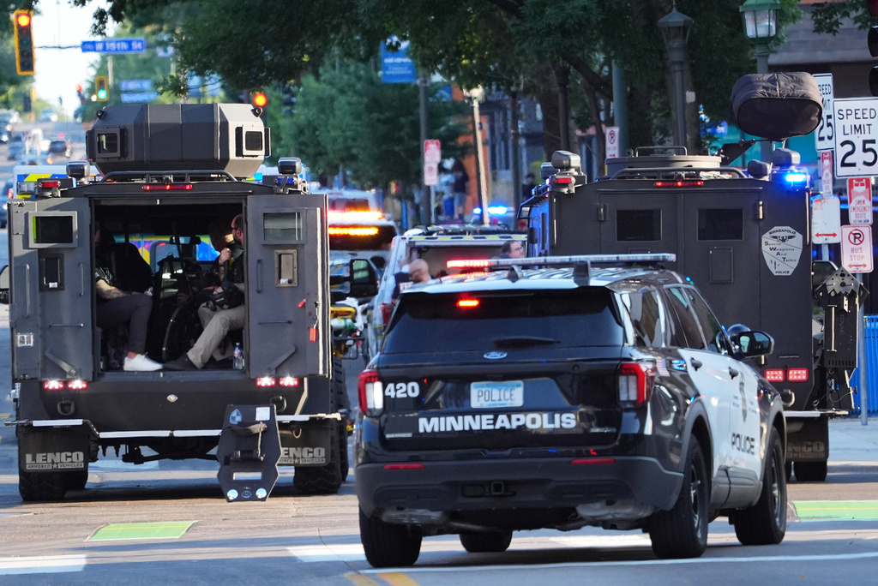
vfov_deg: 3.5
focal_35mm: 393
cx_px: 439
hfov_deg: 5.2
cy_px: 293
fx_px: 9590
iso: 2000
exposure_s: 1/1250
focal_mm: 262
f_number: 5.6
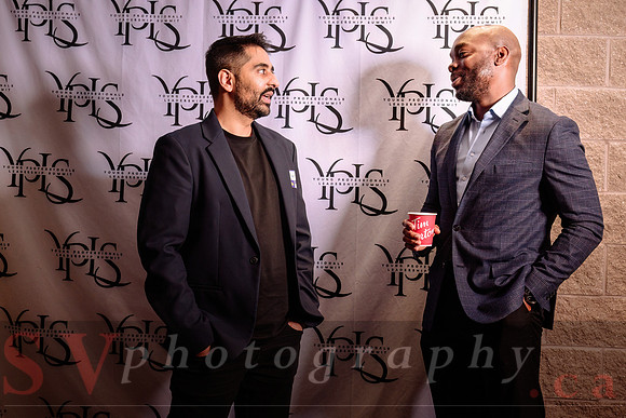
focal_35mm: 43
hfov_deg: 45.6
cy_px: 177
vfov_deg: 31.4
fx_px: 742
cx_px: 361
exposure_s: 1/125
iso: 1600
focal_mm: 37
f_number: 5
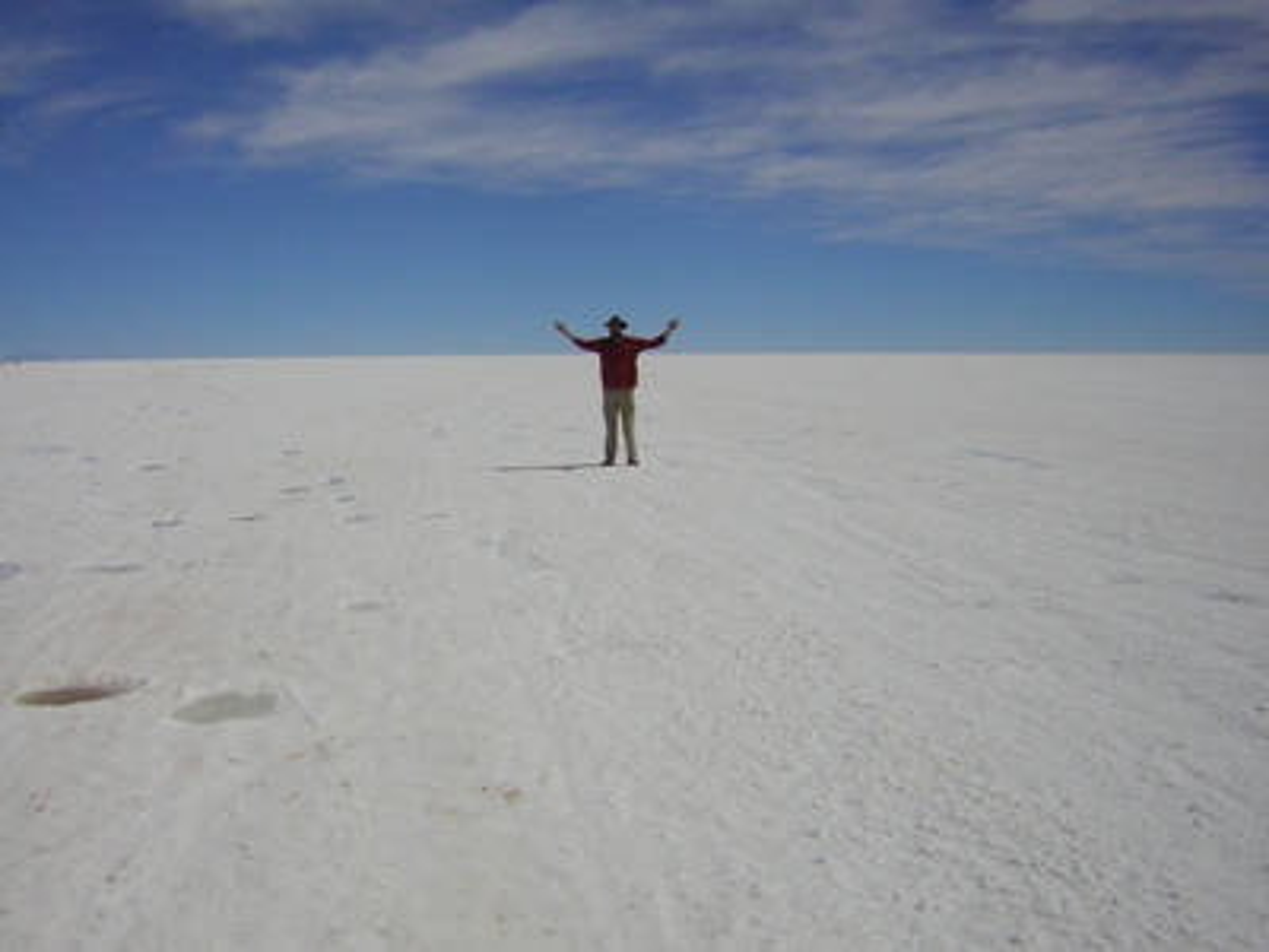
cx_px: 634
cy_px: 476
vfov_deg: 39.7
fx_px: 1320
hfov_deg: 51.4
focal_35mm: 36
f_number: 5.2
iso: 50
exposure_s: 1/2000
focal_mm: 4.7
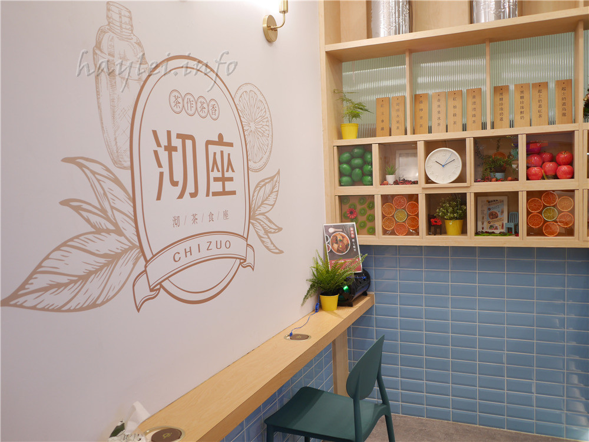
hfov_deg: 60.0
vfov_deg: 46.8
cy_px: 221
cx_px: 294
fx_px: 510
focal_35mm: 30
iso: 200
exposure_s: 1/125
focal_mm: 15
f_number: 1.8
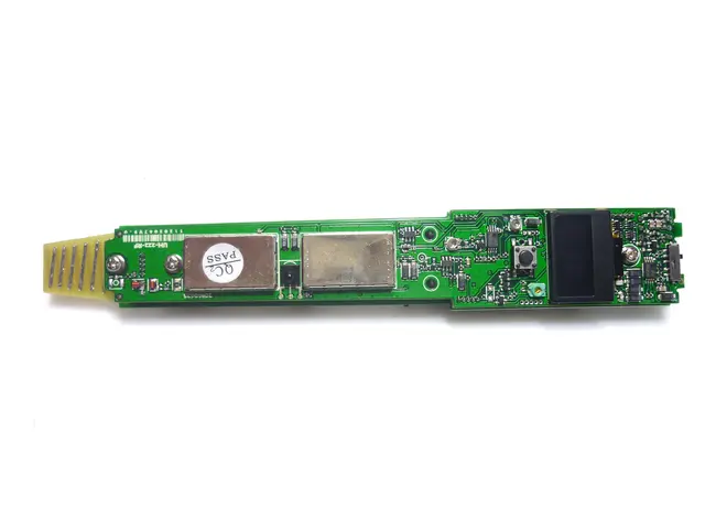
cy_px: 264
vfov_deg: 42.9
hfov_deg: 55.4
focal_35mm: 33
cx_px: 352
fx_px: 672
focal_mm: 5.5
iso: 80
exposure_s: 1/100
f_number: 2.8
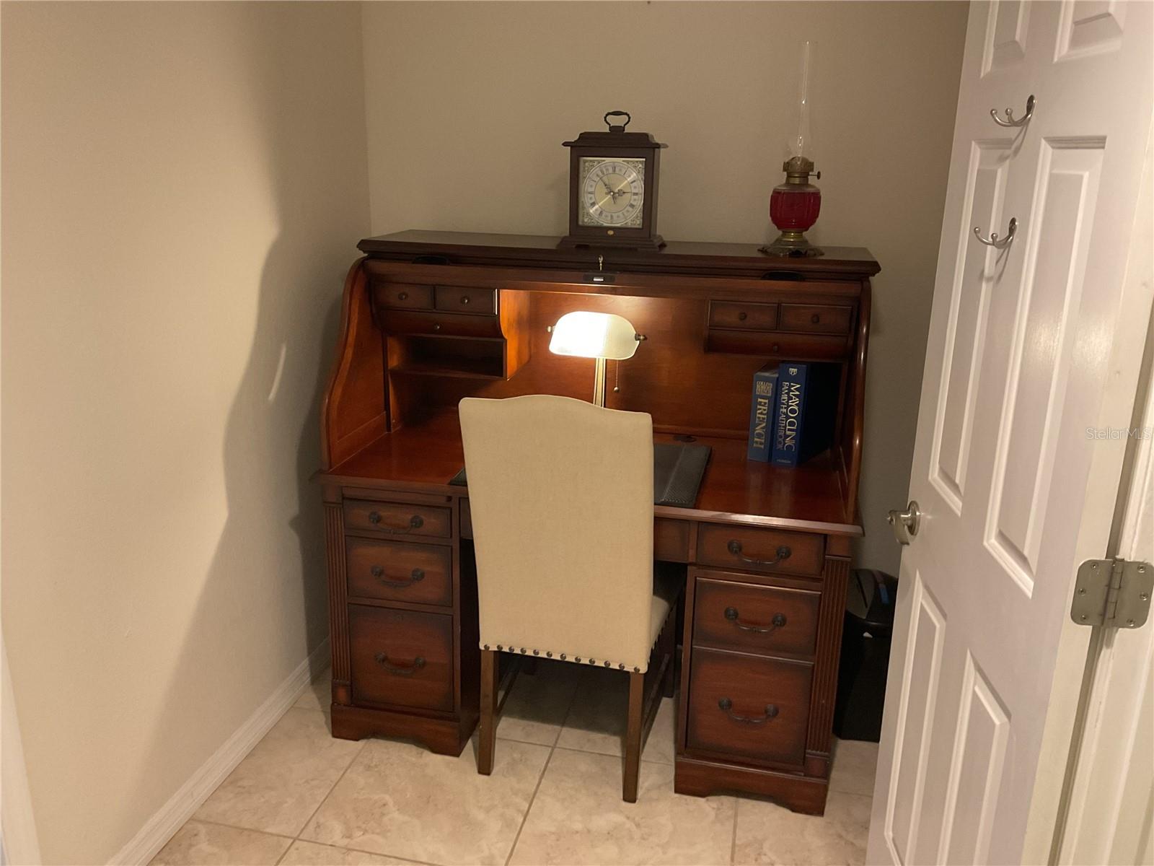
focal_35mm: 29
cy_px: 433
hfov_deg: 61.7
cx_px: 577
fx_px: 967
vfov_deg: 48.2
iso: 250
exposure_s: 1/40
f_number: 1.8
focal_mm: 3
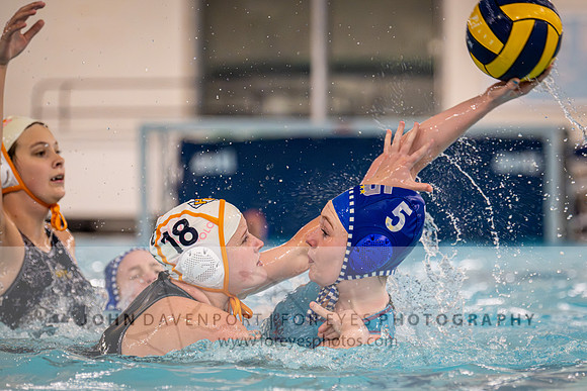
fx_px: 3616
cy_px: 243
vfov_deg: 6.2
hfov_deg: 9.3
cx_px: 362
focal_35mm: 222
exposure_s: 1/1000
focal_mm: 175
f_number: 4
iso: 11400
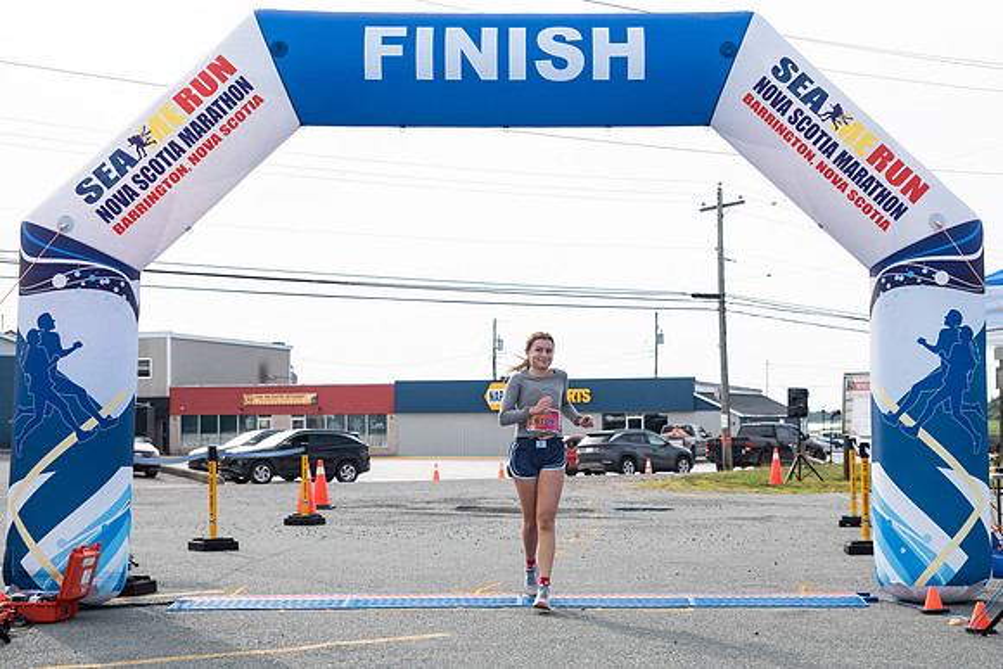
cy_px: 408
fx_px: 1672
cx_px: 581
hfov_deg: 33.3
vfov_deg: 22.6
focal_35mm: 60
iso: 800
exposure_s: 1/2500
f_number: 4
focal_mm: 48
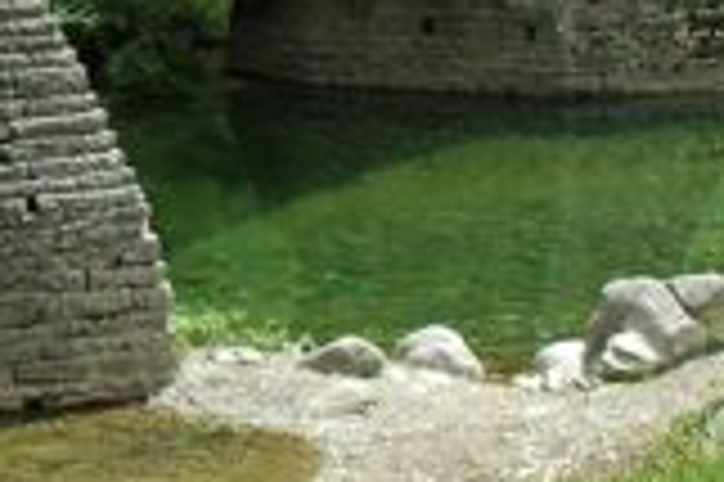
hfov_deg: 14.3
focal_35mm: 131
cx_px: -472
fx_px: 2632
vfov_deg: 10.3
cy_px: -126
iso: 250
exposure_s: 1/200
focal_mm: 22
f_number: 11
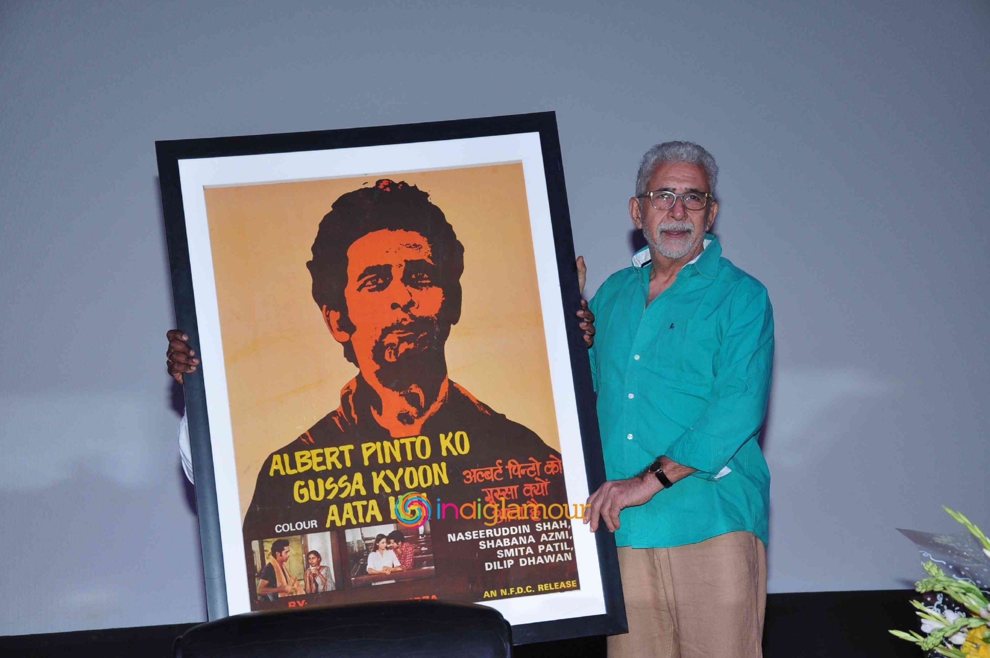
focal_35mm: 76
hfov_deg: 26.7
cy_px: 333
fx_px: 2088
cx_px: 492
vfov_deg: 17.9
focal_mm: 50
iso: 400
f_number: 5.6
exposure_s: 1/160
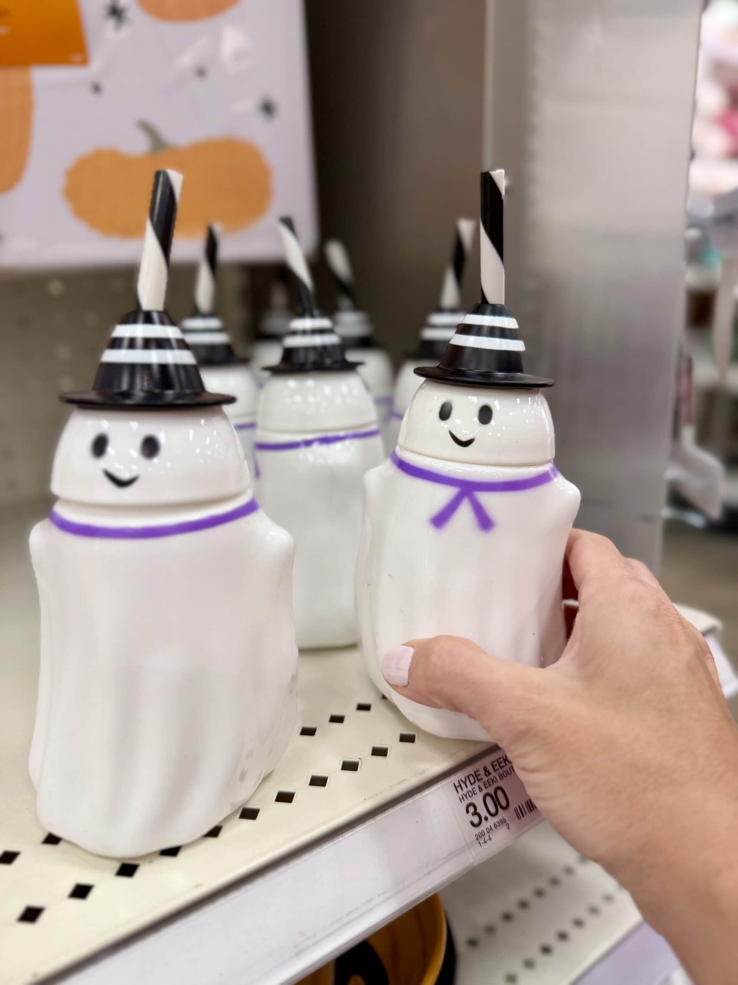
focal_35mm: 24
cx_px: 369
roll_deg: +0.2
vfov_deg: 71.6
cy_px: 492
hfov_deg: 56.8
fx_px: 682
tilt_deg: -15.1
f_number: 1.78
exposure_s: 1/121
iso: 160
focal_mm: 6.76
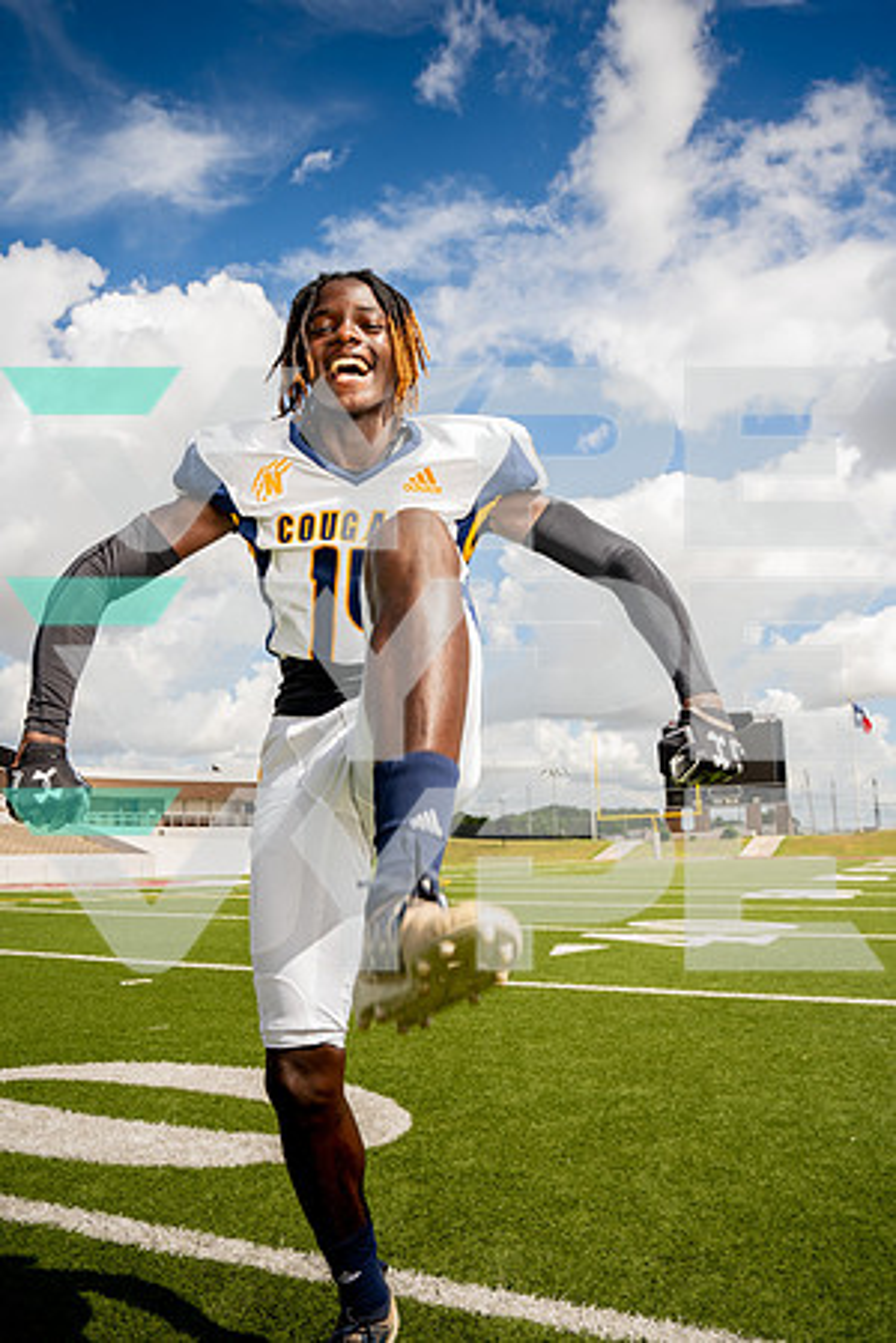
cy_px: 672
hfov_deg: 45.0
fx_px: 1083
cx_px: 448
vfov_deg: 63.7
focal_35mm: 29
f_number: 8
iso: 125
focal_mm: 29
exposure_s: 1/250
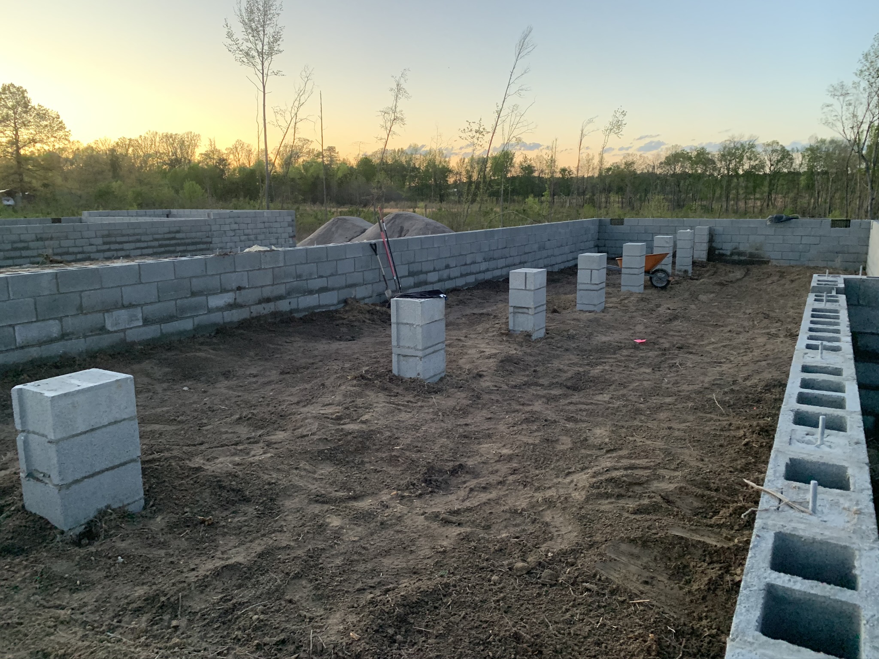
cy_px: 330
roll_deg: -0.2
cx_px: 440
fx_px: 660
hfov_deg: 67.3
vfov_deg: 53.1
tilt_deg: -12.7
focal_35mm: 26
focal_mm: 4.25
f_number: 1.8
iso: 250
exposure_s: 1/60
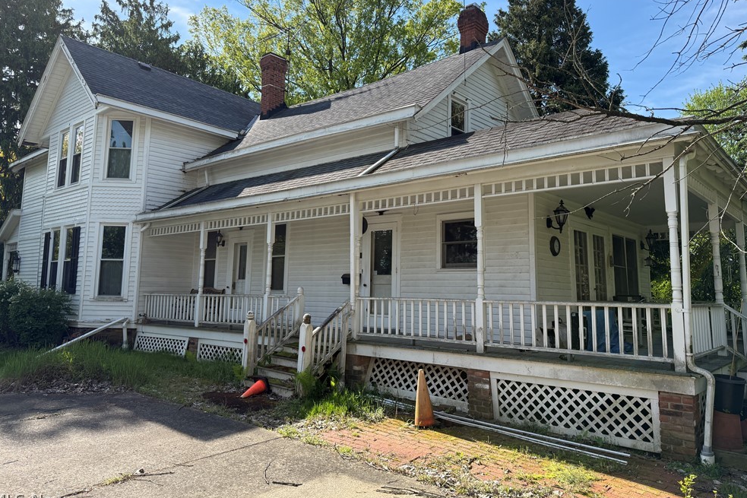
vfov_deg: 49.4
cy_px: 220
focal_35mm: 26
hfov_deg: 69.4
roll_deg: -0.6
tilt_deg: +8.9
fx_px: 539
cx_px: 376
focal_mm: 6.76
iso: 100
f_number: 1.78
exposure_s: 1/2703
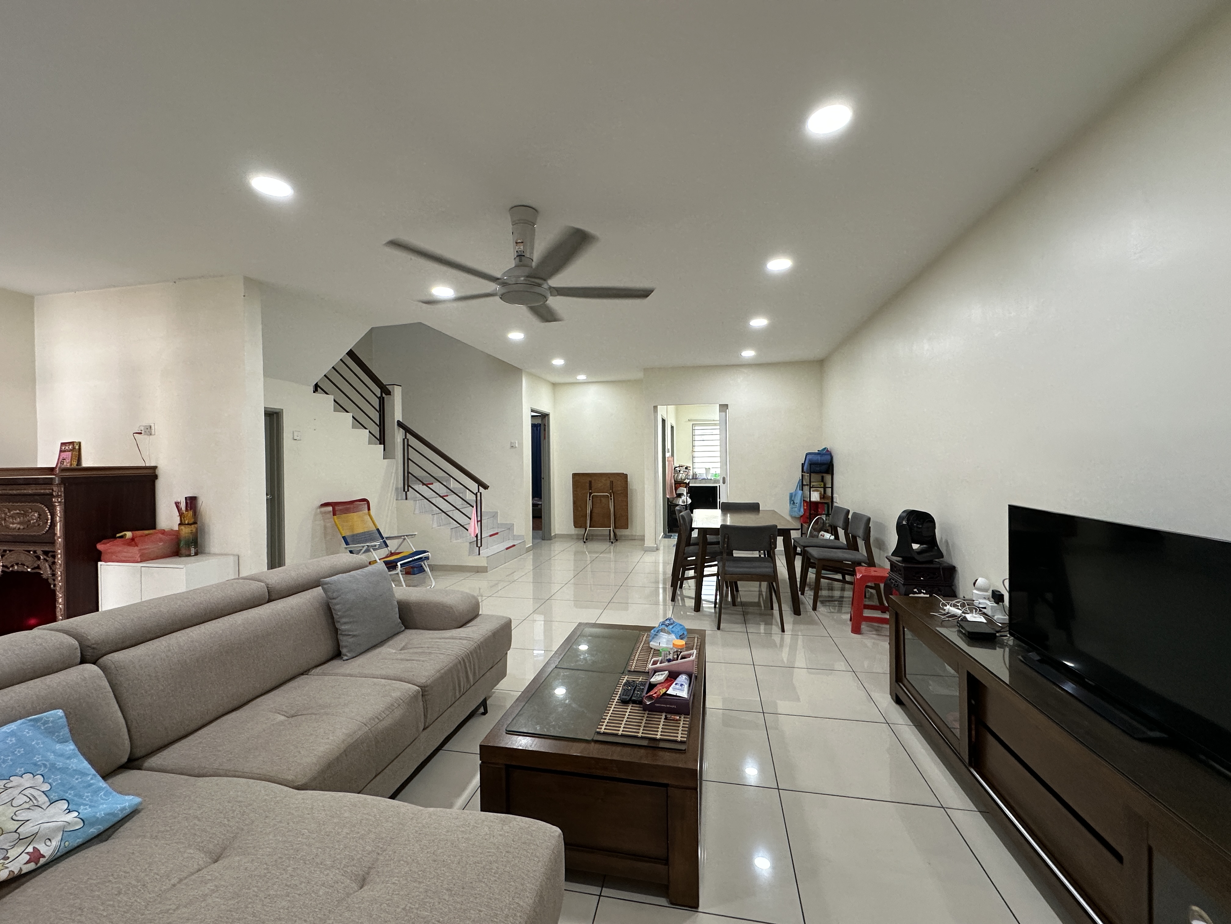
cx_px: 616
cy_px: 462
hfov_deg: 102.1
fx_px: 498
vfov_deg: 85.7
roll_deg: +0.3
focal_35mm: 14
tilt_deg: +0.1
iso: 160
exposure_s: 1/100
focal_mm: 2.22
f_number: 2.2
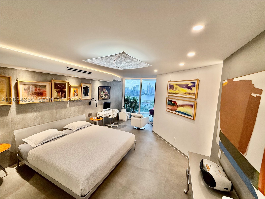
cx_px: 132
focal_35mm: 14
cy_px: 100
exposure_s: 1/120
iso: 125
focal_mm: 2.22
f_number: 2.2
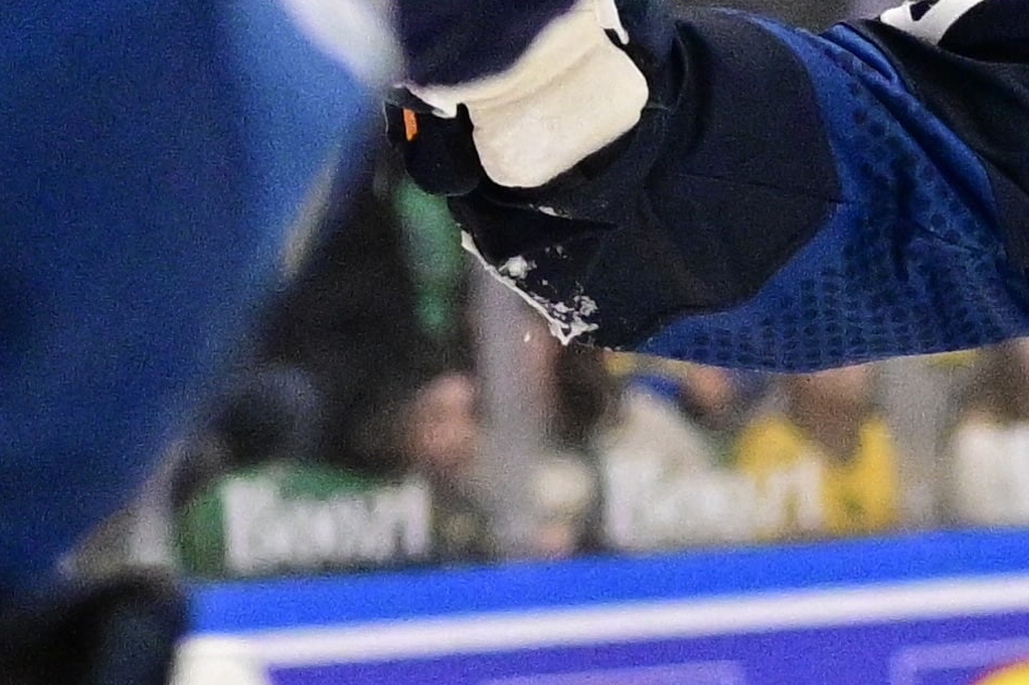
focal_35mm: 255
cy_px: -60
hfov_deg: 8.0
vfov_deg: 5.4
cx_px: 1046
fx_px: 7287
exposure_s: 1/1000
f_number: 4.5
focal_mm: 100
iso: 4000
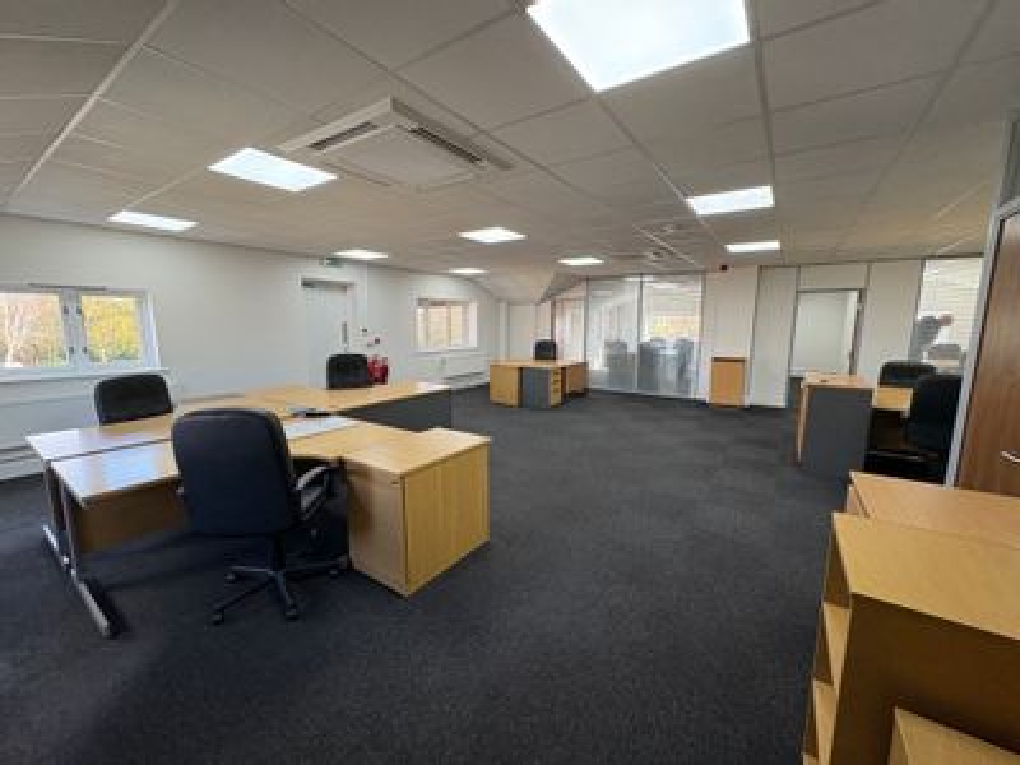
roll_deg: +0.0
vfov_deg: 85.7
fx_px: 413
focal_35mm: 14
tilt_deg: -8.3
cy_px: 382
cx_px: 510
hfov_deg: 102.1
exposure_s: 1/100
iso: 125
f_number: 2.2
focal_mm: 2.22
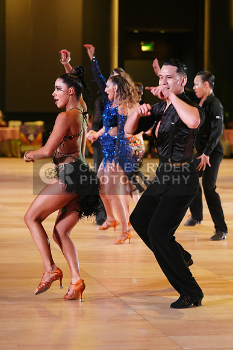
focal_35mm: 128
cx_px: 116
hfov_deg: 10.7
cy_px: 175
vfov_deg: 16.0
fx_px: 1242
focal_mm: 128
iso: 4000
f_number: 4
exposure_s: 1/400
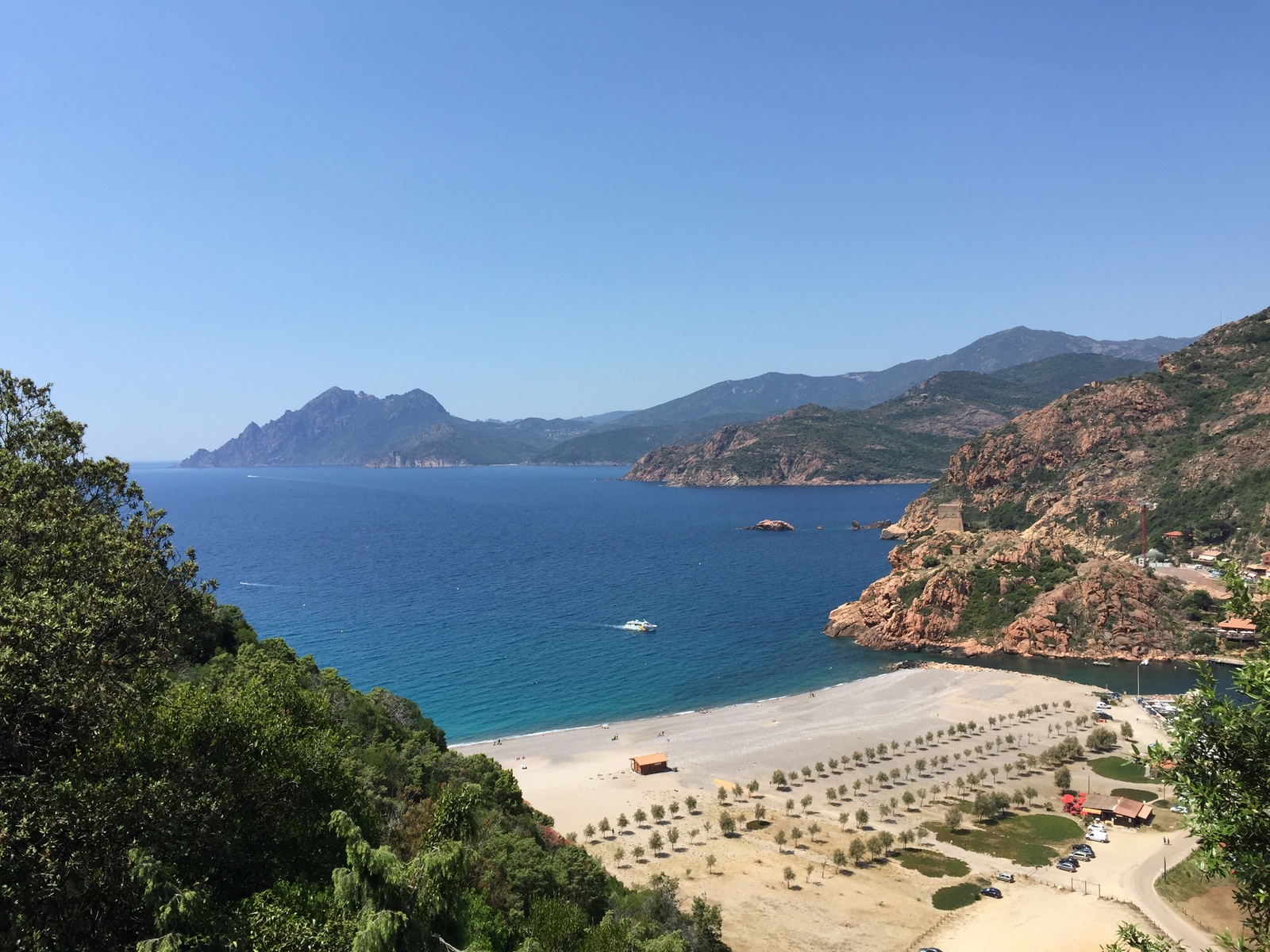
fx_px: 1064
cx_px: 635
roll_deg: +0.1
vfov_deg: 48.2
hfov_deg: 61.7
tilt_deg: -2.0
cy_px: 476
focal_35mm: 29
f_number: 2.2
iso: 32
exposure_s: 1/1980
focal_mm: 4.15
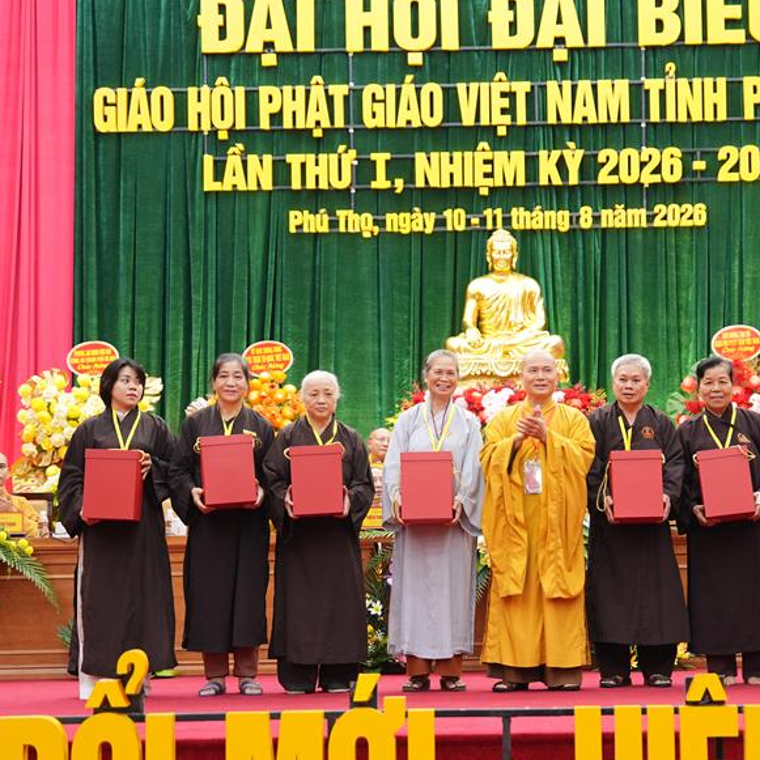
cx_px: 502
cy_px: 390
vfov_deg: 21.9
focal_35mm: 79
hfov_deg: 21.8
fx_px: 1962
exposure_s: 1/100
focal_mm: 45
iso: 1250
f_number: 2.8
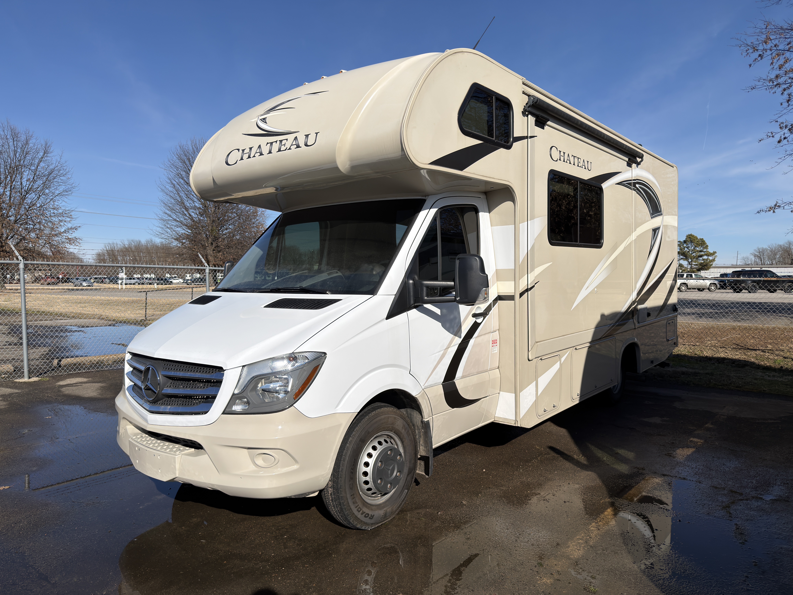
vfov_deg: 56.8
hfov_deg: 71.6
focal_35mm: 24
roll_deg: -0.3
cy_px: 298
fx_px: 550
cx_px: 396
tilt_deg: -2.4
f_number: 1.78
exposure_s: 1/8929
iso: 64
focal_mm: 6.76
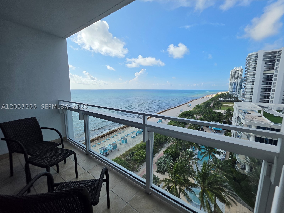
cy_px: 106
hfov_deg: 106.2
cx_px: 142
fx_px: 107
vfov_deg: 89.9
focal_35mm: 13
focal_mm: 2.2
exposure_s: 1/2537
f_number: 1.9
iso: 32
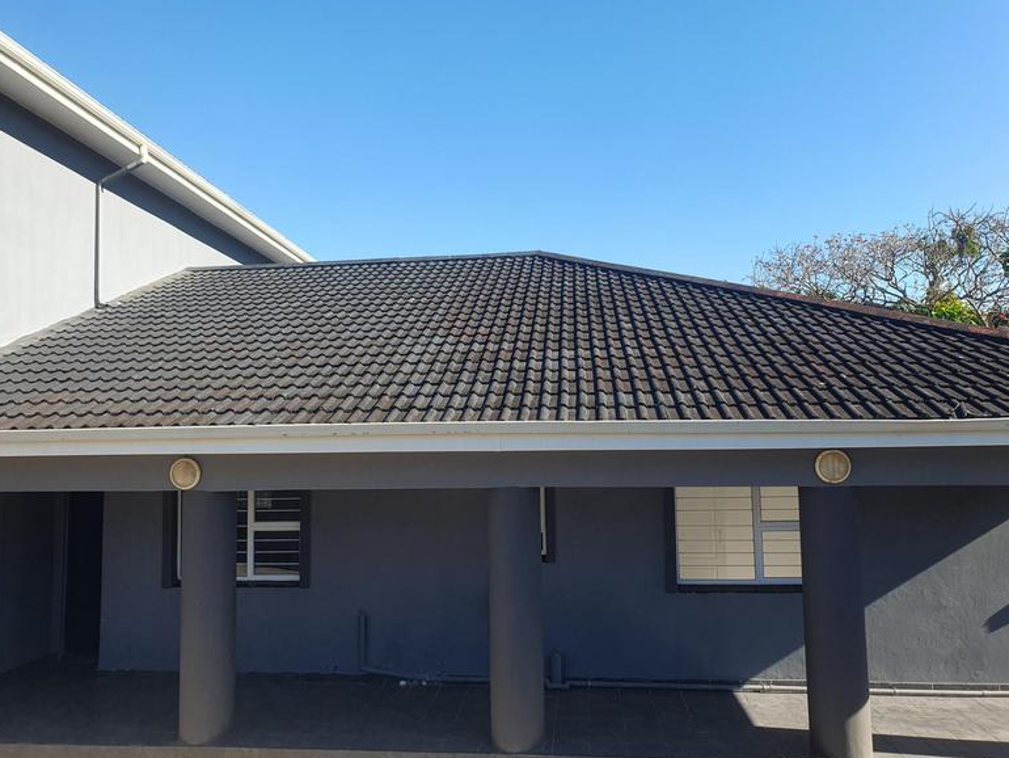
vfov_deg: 51.4
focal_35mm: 27
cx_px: 487
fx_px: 787
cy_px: 380
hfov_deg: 65.3
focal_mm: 4.32
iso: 50
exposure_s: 1/564
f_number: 2.4
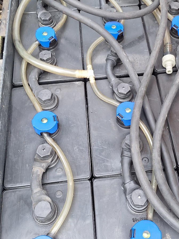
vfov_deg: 44.8
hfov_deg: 34.0
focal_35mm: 42
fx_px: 290
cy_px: 122
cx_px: 120
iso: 40
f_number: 1.8
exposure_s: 1/111
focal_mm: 5.54
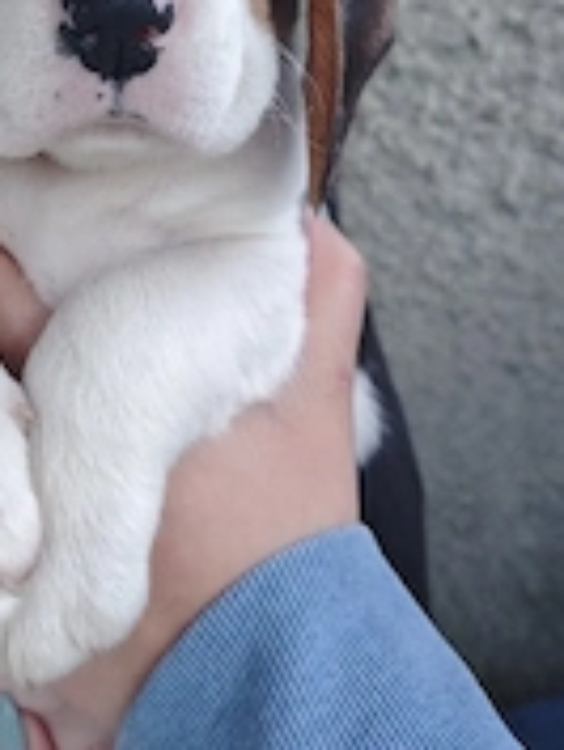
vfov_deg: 34.6
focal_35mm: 52
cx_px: 123
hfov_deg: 27.6
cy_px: 64
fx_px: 1128
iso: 800
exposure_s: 1/48.1
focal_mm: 6.55
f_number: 1.6
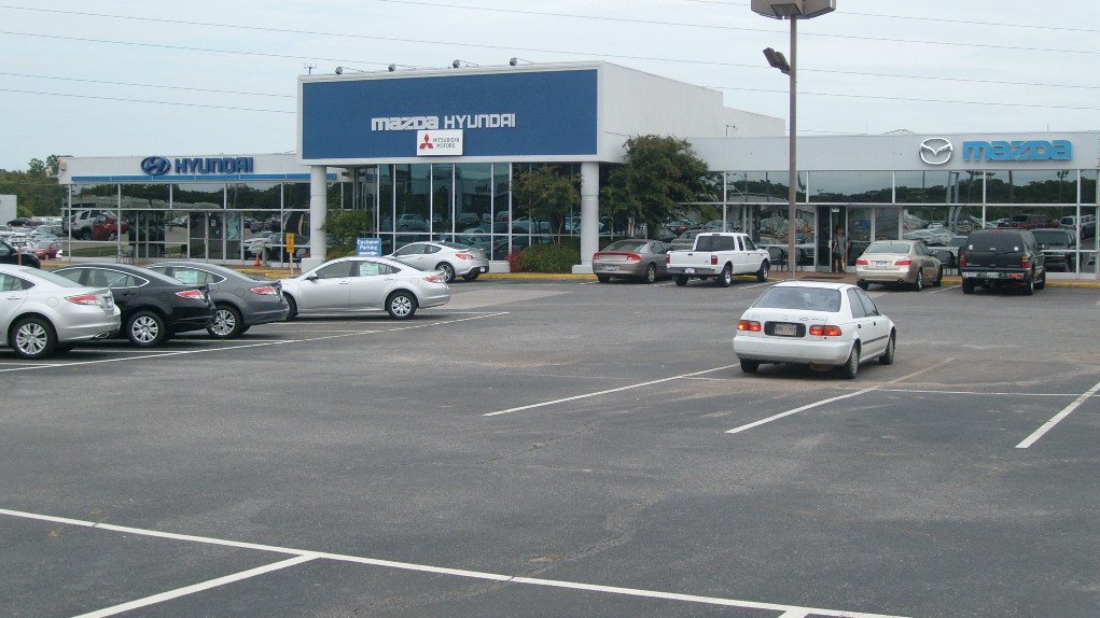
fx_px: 1371
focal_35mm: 47
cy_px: 256
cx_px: 549
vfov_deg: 25.4
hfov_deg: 43.7
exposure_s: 1/180
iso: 80
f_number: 7.7
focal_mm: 7.2
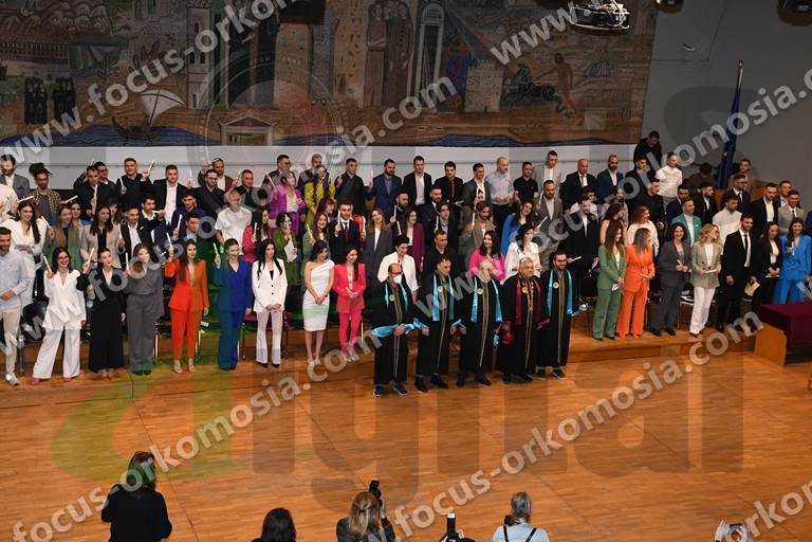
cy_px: 271
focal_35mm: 52
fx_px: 1173
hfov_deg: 38.2
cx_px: 406
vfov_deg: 26.0
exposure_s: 1/200
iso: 2000
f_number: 5.6
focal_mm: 35
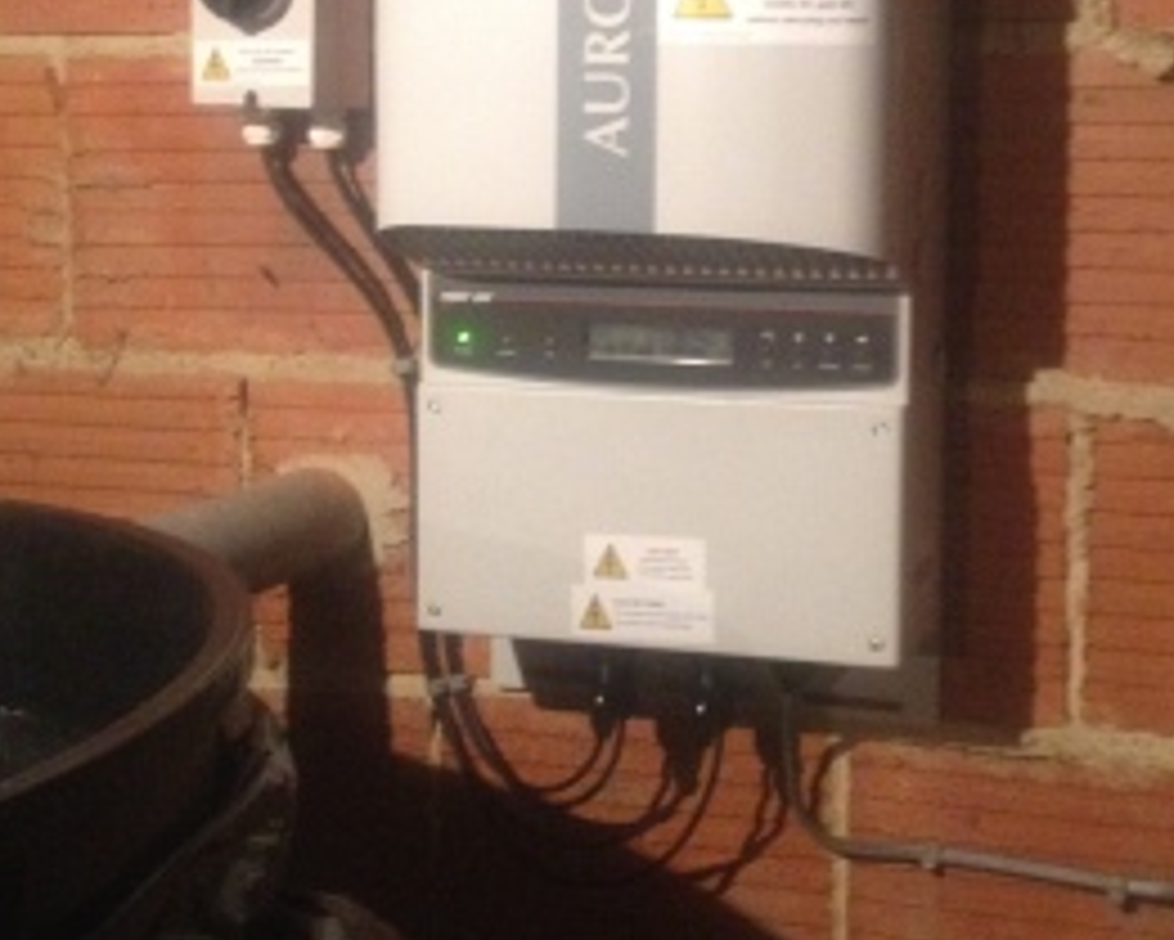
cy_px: 297
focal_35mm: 67
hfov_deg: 28.2
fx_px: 2329
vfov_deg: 22.7
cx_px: 742
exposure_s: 1/15
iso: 500
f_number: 2.4
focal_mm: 4.28
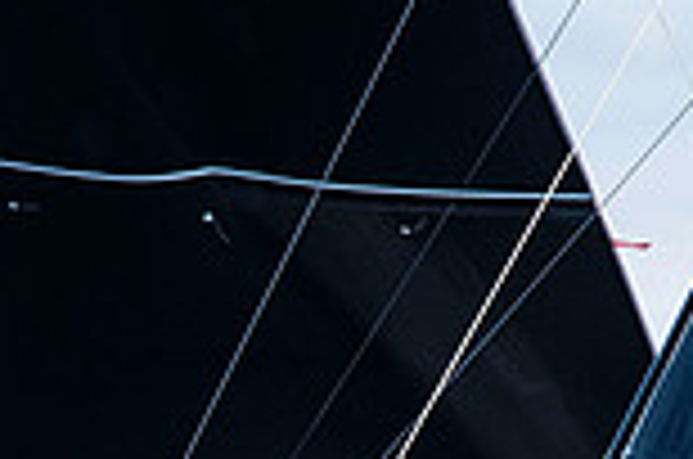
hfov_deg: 1.1
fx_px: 37690
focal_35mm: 1962
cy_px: 898
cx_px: 93
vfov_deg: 0.7
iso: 320
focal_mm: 300
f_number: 5.6
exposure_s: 1/1250
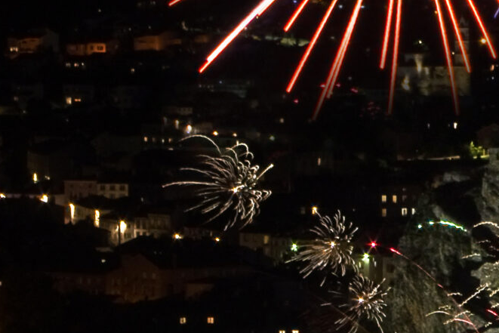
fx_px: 3868
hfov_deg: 7.3
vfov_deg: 4.9
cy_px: 124
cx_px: 762
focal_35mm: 279
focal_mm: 47.5
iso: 400
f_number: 11
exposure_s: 2
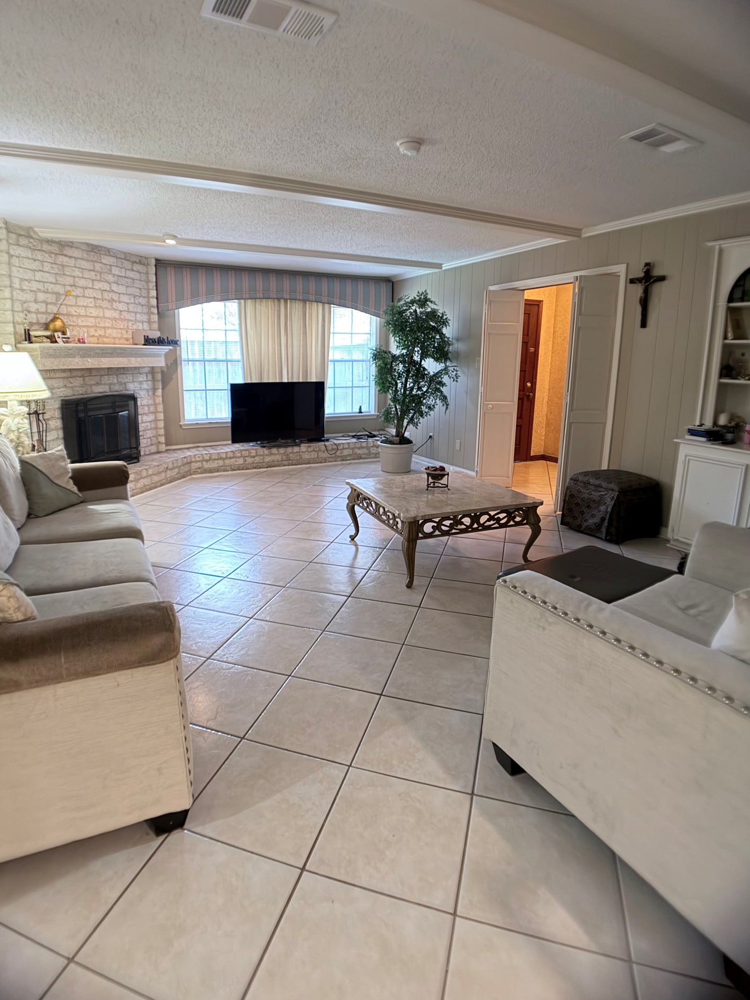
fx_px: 751
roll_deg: -1.0
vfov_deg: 67.3
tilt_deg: -12.9
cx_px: 352
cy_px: 474
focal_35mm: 26
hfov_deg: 53.0
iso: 500
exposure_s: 1/60
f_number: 1.78
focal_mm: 6.76
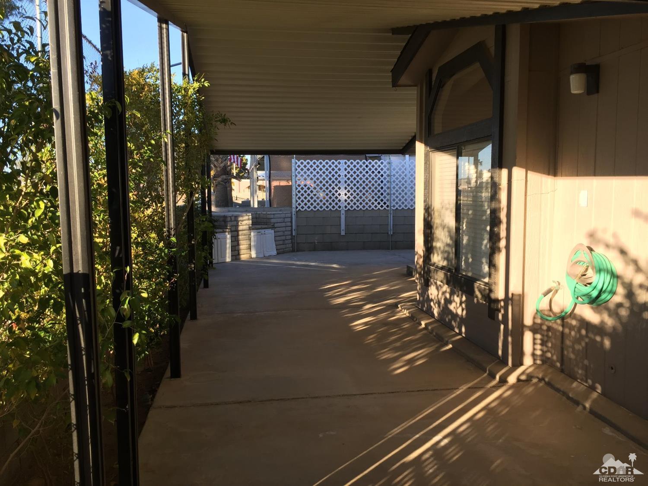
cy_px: 243
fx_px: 543
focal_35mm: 29
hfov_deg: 61.7
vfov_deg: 48.2
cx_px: 324
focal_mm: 4.15
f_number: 2.2
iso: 32
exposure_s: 1/350
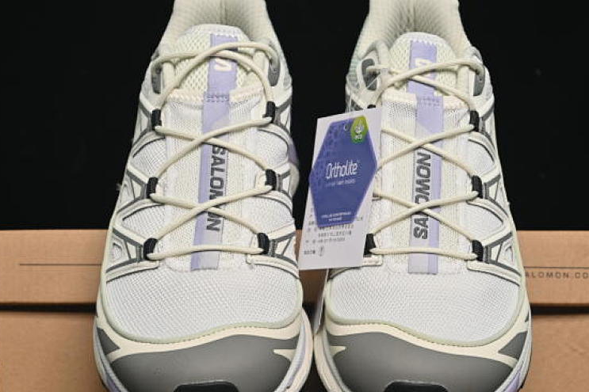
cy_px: 259
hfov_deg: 18.8
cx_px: 302
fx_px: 1783
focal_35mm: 109
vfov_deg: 12.5
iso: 160
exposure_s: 1/60
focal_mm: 50
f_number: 6.3
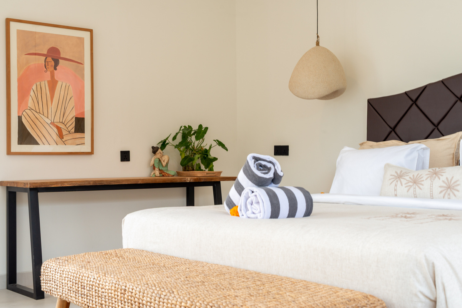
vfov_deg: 27.0
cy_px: 154
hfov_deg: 39.6
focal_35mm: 50
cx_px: 231
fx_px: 642
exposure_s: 1/30
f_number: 8
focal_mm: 50
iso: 100
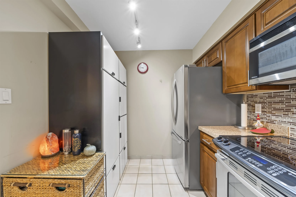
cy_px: 98
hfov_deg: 112.6
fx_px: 99
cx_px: 148
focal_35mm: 12
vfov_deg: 90.0
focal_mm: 12
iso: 320
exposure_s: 3.2
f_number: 8
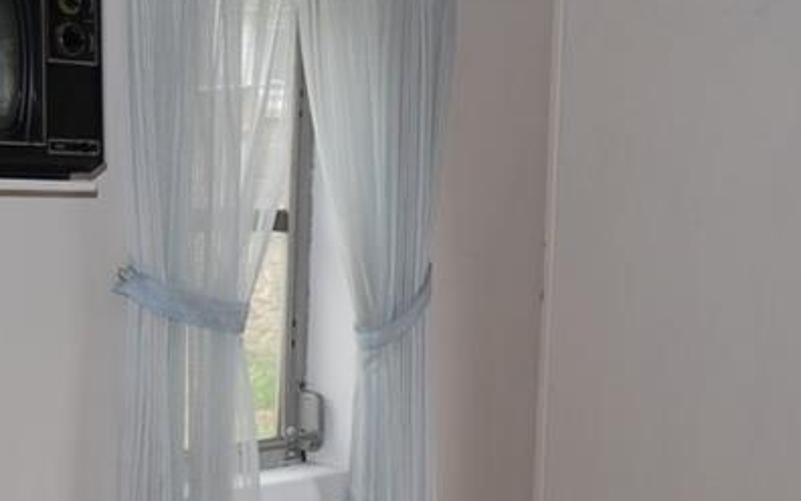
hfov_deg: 23.8
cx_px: 350
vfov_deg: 15.0
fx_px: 1900
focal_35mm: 87
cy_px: 307
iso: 200
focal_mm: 22
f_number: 3.8
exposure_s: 1/60
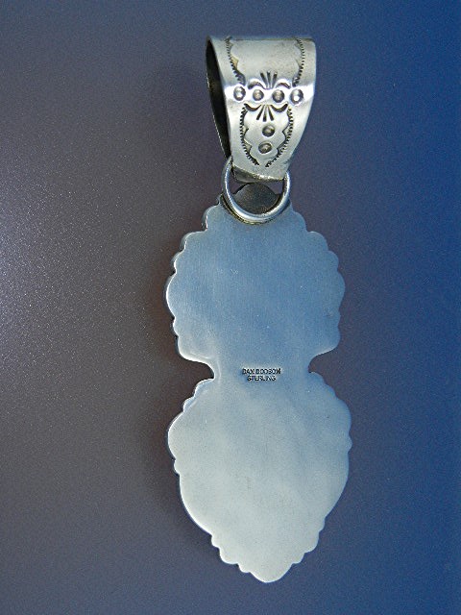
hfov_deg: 24.8
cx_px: 230
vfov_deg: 32.7
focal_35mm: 59
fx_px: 1048
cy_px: 308
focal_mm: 10.6
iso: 200
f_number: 4
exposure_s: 1/36.1
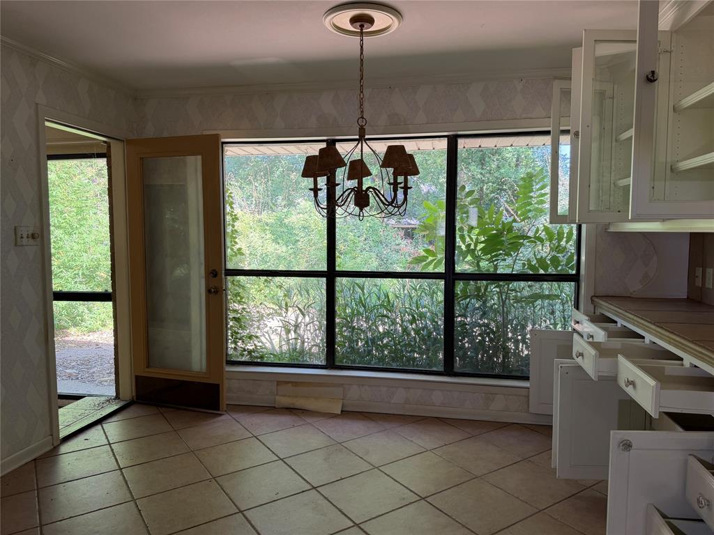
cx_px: 357
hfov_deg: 71.6
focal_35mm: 24
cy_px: 268
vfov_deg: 56.8
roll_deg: -0.5
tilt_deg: -2.2
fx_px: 495
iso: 100
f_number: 1.78
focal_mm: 6.76
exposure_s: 1/121
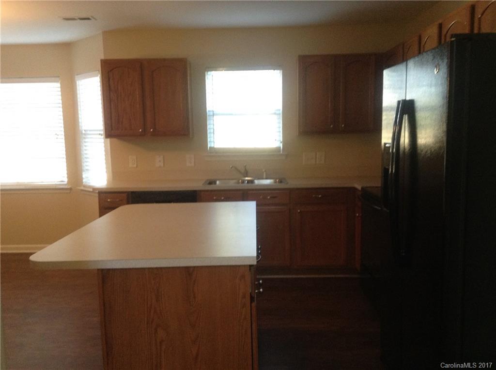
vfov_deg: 42.8
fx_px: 472
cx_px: 248
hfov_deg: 55.4
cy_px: 185
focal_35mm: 33
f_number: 2.4
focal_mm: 3.3
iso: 160
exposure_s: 1/24
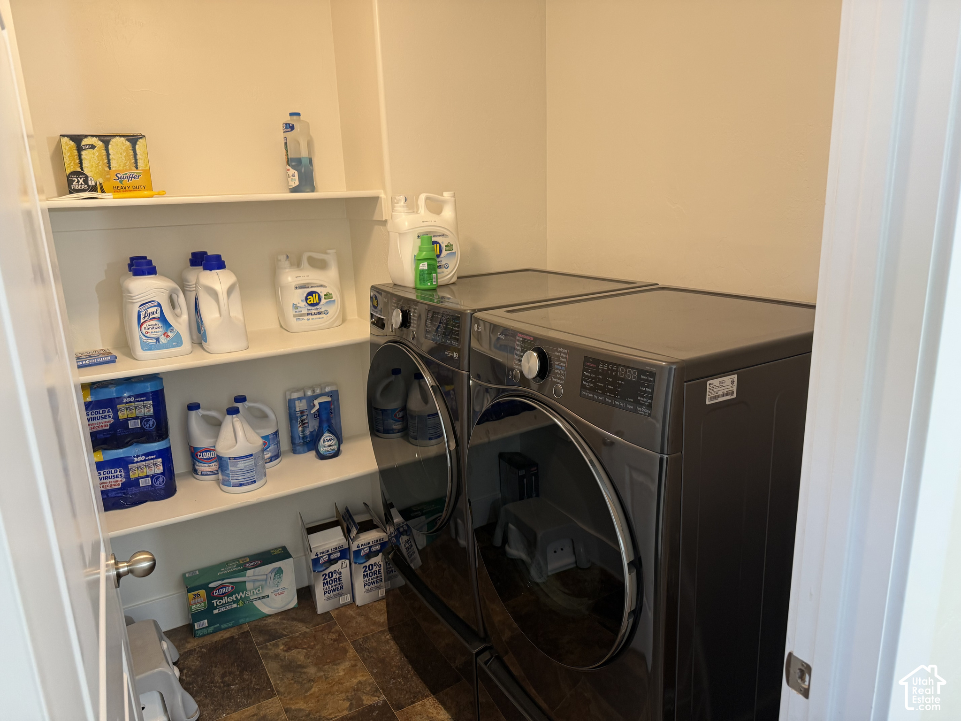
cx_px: 480
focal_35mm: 24
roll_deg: +2.0
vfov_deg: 56.8
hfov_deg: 71.6
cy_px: 360
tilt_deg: -13.2
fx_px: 666
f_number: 1.78
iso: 125
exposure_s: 1/60
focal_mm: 6.76
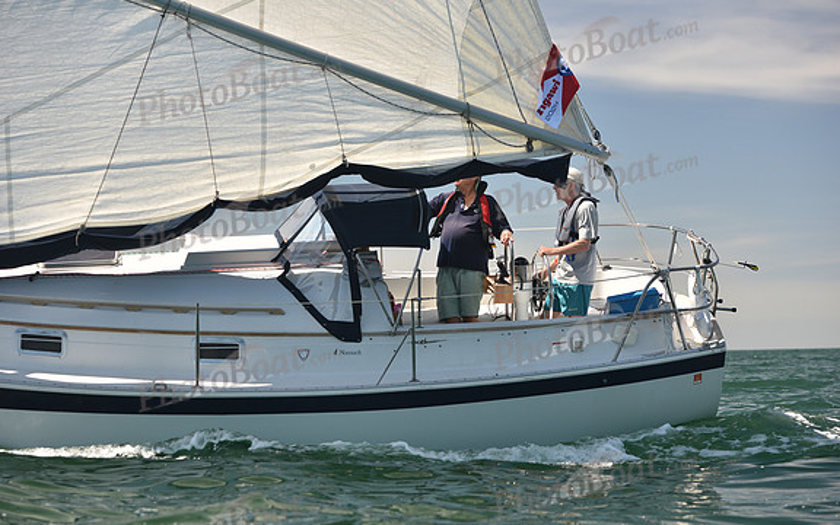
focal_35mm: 80
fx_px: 1831
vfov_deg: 16.3
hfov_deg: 25.8
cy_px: 278
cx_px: 419
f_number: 4.5
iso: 250
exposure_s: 1/800
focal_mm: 78
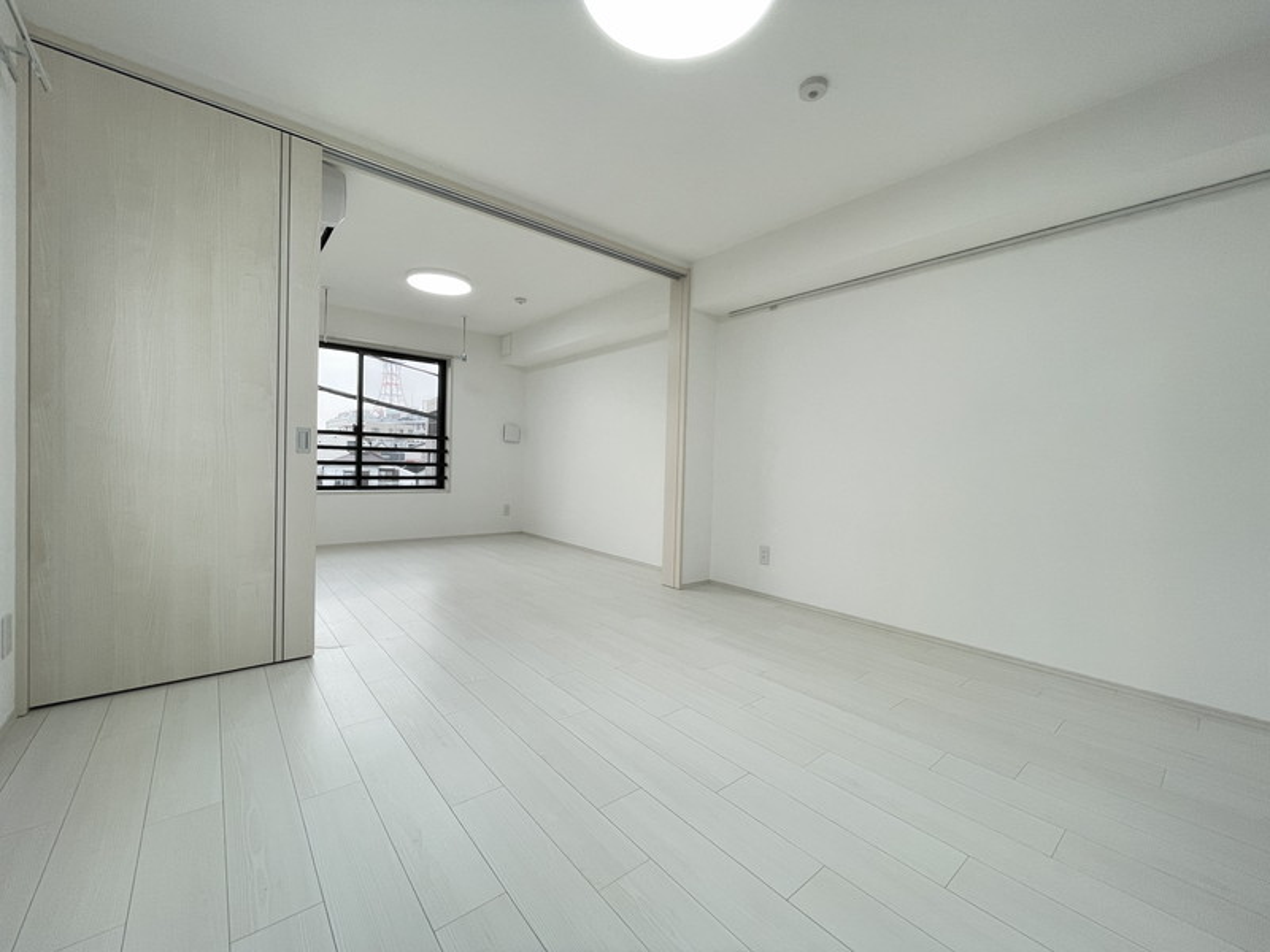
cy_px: 476
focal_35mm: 14
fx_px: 514
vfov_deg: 85.7
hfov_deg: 102.1
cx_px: 635
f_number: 2.4
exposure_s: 1/99
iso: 80
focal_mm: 1.55
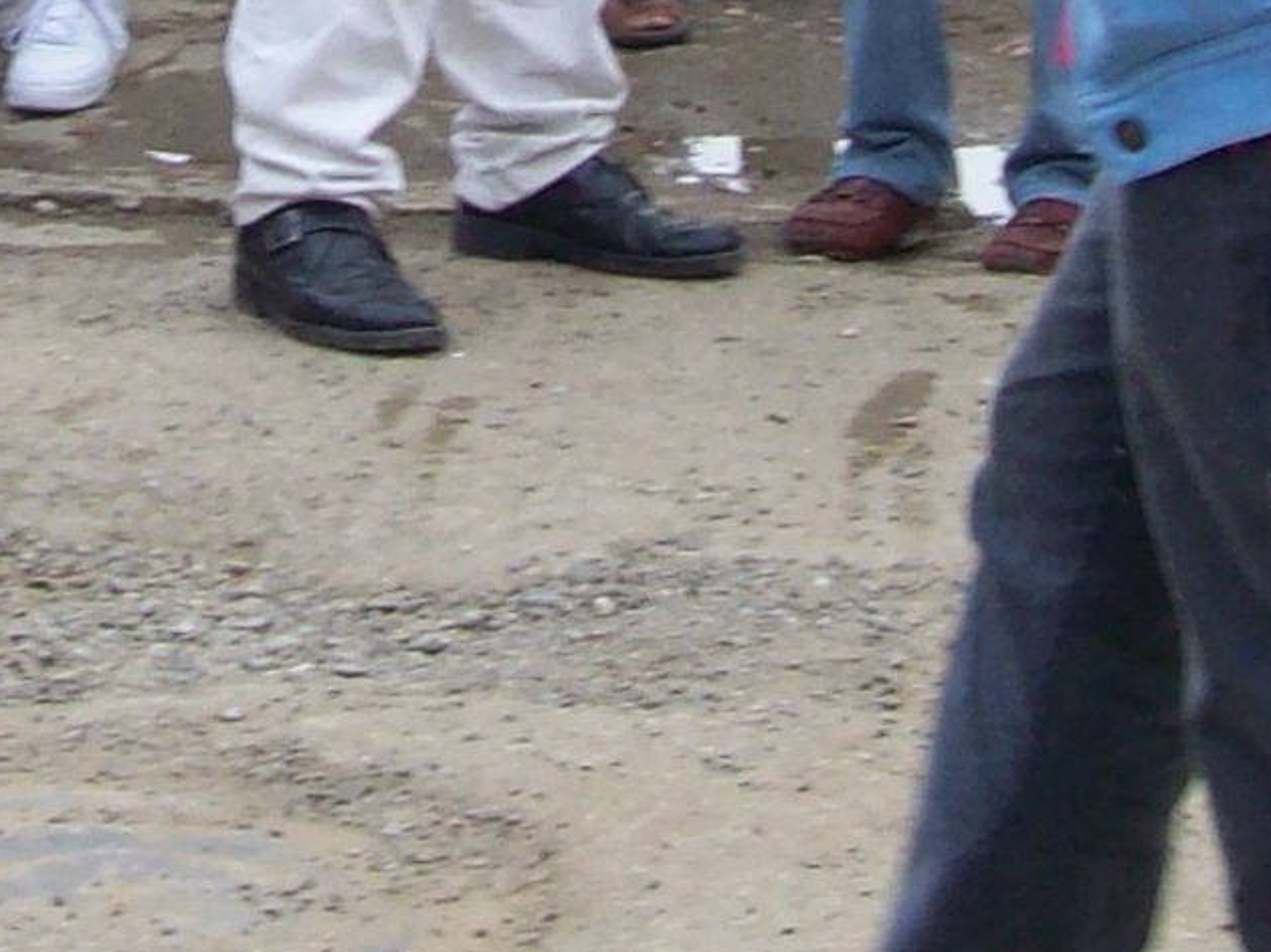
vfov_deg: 8.8
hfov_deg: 12.1
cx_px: 251
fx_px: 5981
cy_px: -711
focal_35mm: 163
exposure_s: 1/141
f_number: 2.7
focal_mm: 6
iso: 80
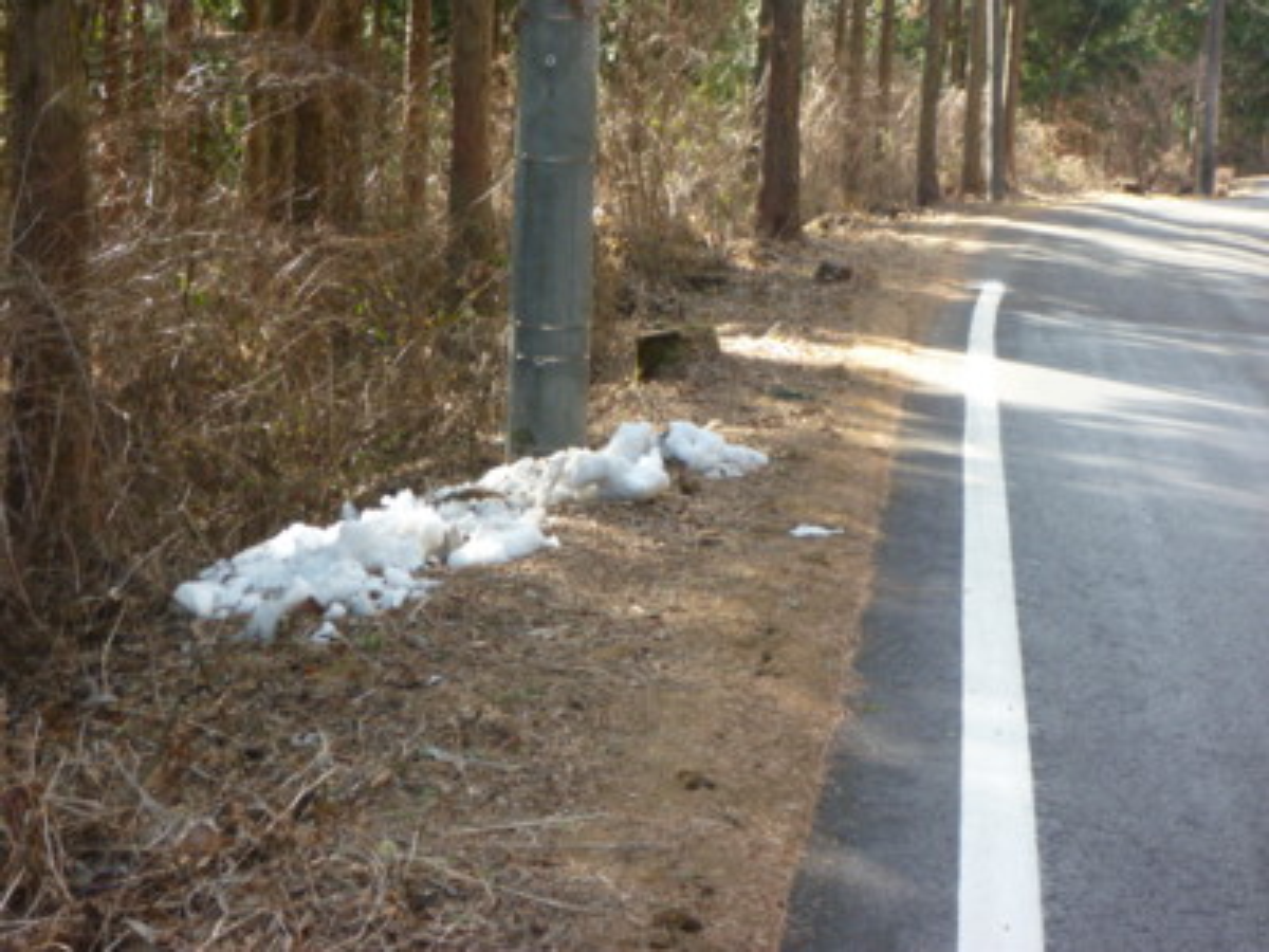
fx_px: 2420
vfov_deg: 22.3
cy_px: 476
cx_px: 634
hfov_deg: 29.4
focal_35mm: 66
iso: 200
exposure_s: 1/50
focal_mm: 11.7
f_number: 5.3
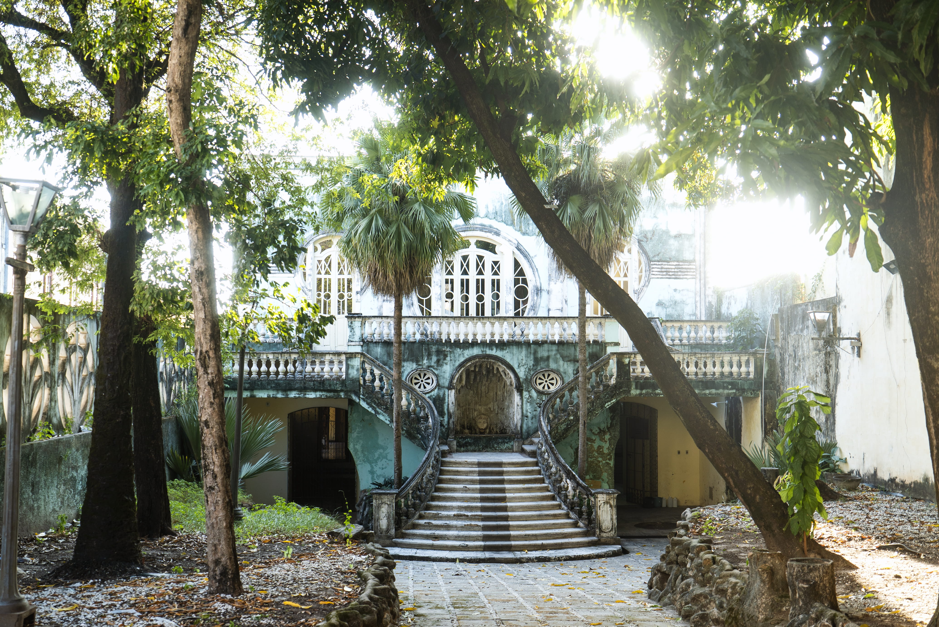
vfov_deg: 35.1
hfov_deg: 50.7
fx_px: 992
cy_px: 314
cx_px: 470
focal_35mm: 38
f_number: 4
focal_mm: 38
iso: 100
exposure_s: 1/60
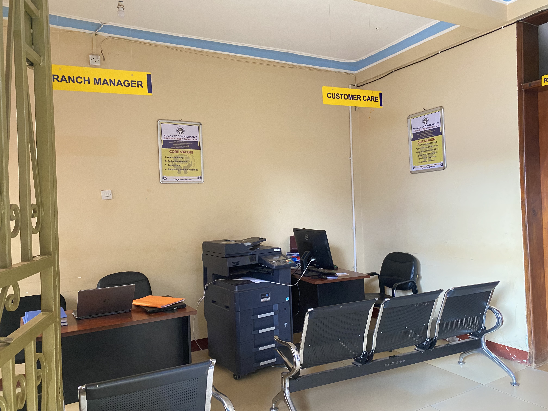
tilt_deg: -1.4
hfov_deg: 67.3
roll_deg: +2.2
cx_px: 274
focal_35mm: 26
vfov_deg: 53.1
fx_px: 412
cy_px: 206
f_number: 1.8
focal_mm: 4.25
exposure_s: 1/60
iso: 400
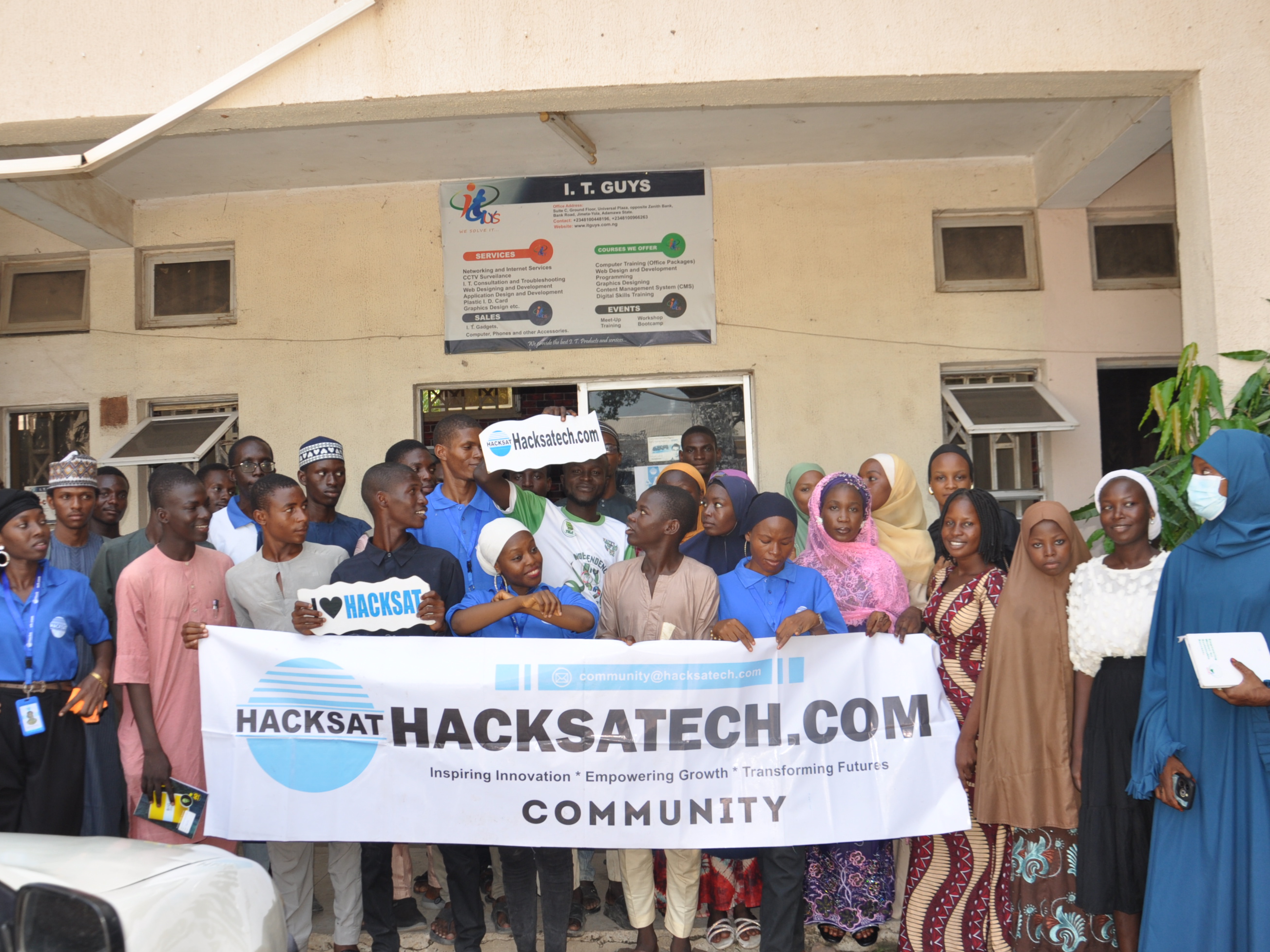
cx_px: 608
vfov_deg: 44.1
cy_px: 494
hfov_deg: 56.8
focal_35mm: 32
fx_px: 1174
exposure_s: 1/200
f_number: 5
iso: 200
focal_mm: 18
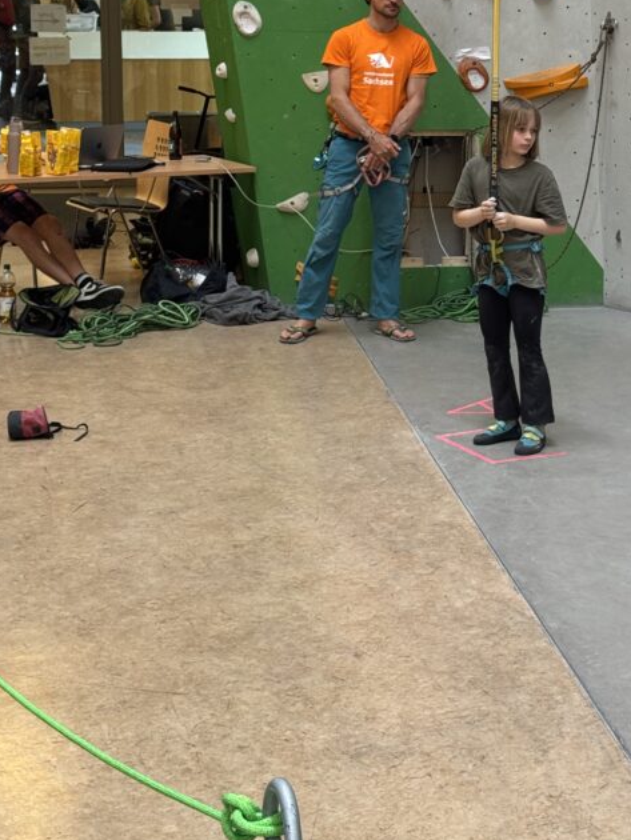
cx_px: 506
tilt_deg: -5.6
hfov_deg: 18.7
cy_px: 175
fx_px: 1894
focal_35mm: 78
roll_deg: -0.6
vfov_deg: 24.6
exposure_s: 1/50
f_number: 1.78
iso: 64
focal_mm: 6.76
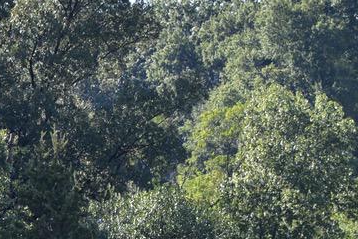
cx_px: -106
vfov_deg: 3.4
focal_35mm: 400
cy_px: 410
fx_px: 3979
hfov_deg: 5.1
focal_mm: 70
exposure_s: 1/500
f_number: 5.6
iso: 250
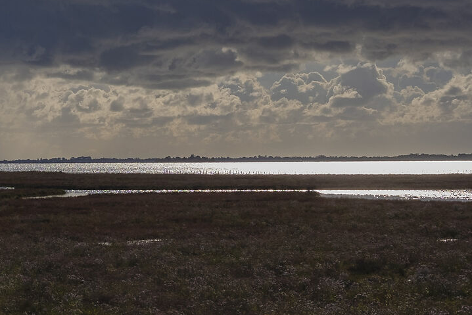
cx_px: 5
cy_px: 16
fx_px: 1796
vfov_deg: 10.0
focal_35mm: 137
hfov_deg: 14.7
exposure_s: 1/1250
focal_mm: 27
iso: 100
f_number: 7.1
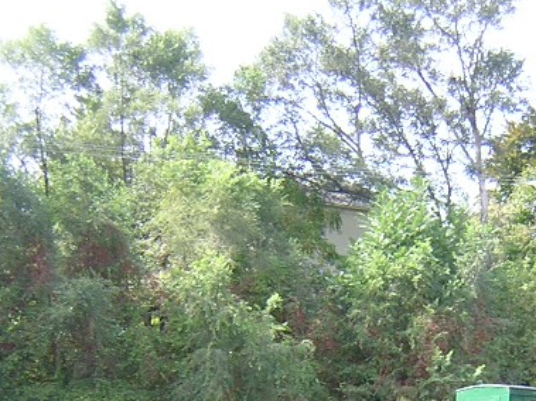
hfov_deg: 25.3
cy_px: 408
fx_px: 1176
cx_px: 423
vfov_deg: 18.8
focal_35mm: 76
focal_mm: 4.7
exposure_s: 1/116
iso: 100
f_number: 2.6
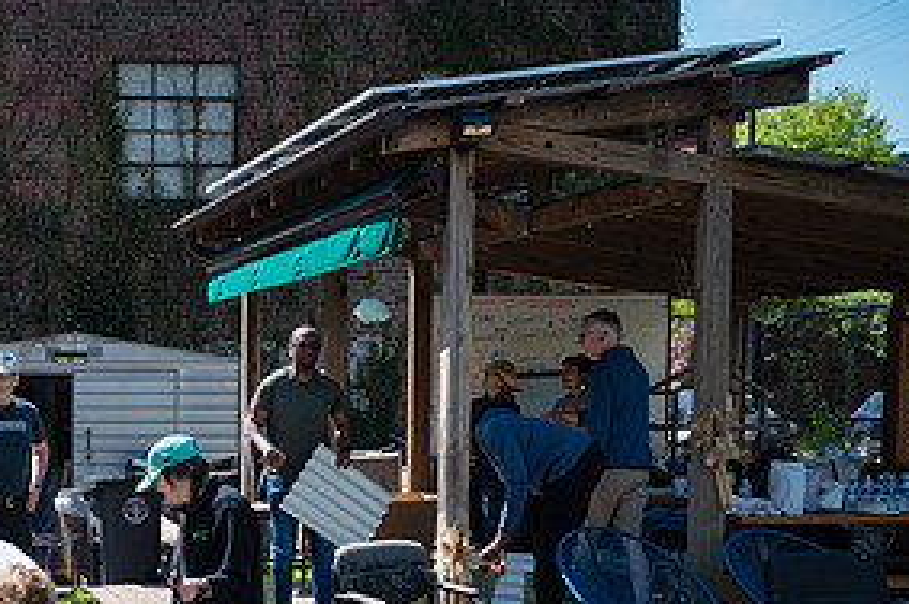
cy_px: 610
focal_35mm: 72
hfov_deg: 26.8
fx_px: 1816
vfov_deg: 18.4
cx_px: 35
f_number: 3.5
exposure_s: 1/500
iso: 100
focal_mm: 35
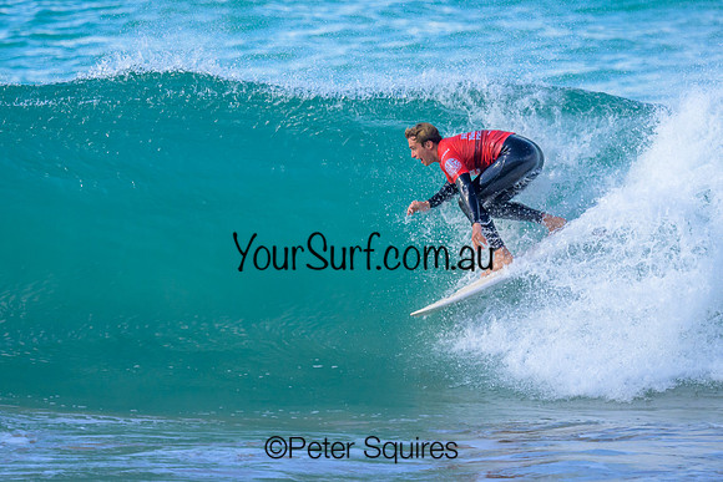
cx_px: 396
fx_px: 22064
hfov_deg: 1.9
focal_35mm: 1098
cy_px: 203
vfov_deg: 1.3
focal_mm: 800
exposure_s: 1/2000
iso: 720
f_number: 6.3
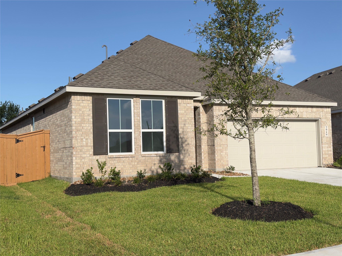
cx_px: 171
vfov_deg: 32.2
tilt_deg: +5.4
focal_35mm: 45
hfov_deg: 42.1
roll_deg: +2.0
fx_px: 445
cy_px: 128
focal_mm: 6.76
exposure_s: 1/6494
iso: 64
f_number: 1.78
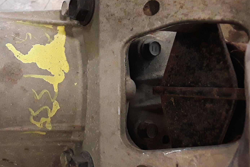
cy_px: 96
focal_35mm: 43
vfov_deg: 31.1
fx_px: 299
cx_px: 66
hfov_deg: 44.1
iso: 200
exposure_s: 1/50
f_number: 1.9
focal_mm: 2.91
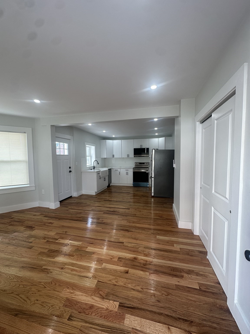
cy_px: 167
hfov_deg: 85.7
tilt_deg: -4.1
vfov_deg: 102.1
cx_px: 125
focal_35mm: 14
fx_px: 135
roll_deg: -0.3
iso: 80
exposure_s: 1/120
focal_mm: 2.22
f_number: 2.2
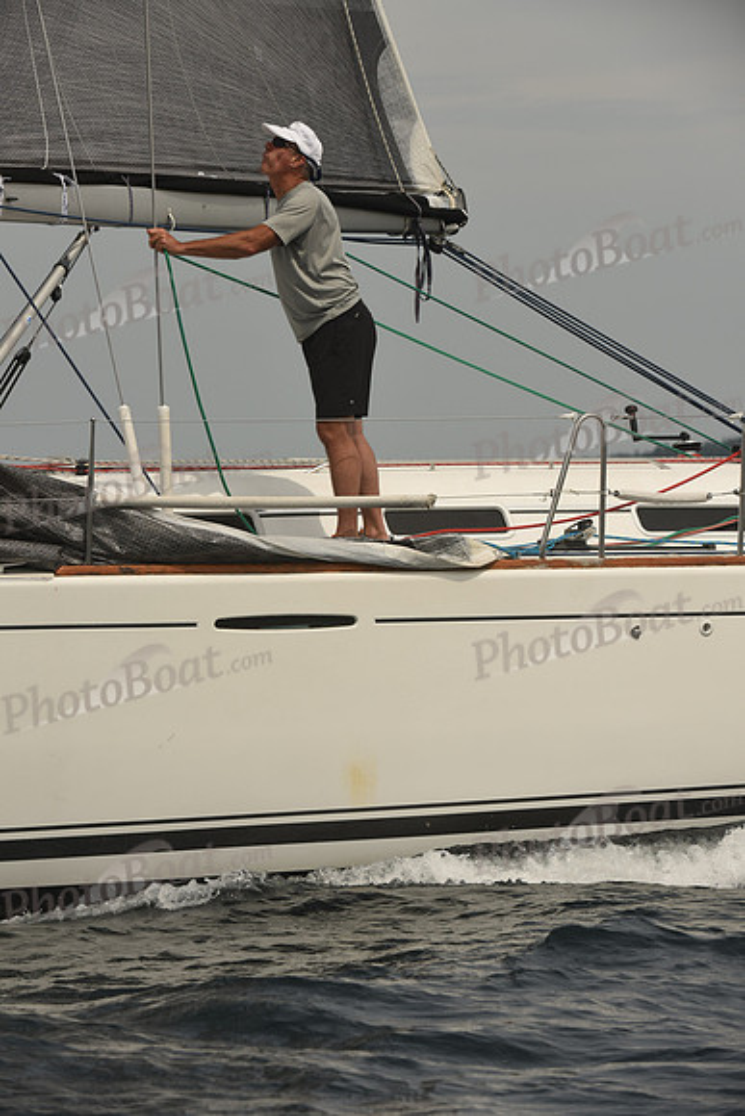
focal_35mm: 210
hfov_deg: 6.5
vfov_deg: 9.8
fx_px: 6514
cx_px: 372
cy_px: 558
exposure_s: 1/1000
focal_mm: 210
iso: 250
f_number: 8
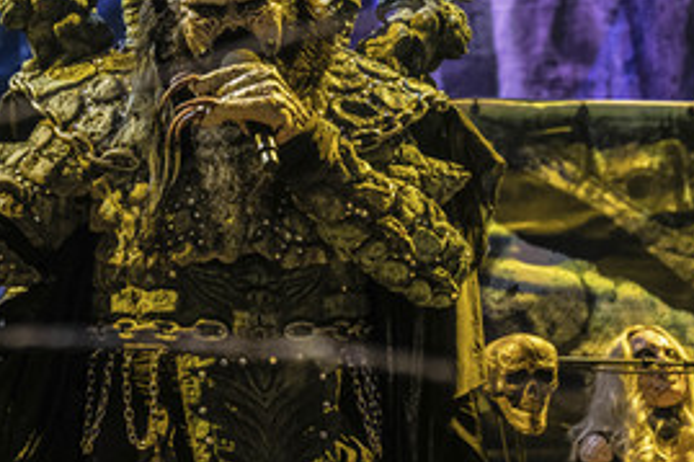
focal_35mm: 89
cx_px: 221
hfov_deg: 22.8
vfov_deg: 15.3
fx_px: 1715
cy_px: 194
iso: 2500
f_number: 3.5
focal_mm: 53
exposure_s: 1/320
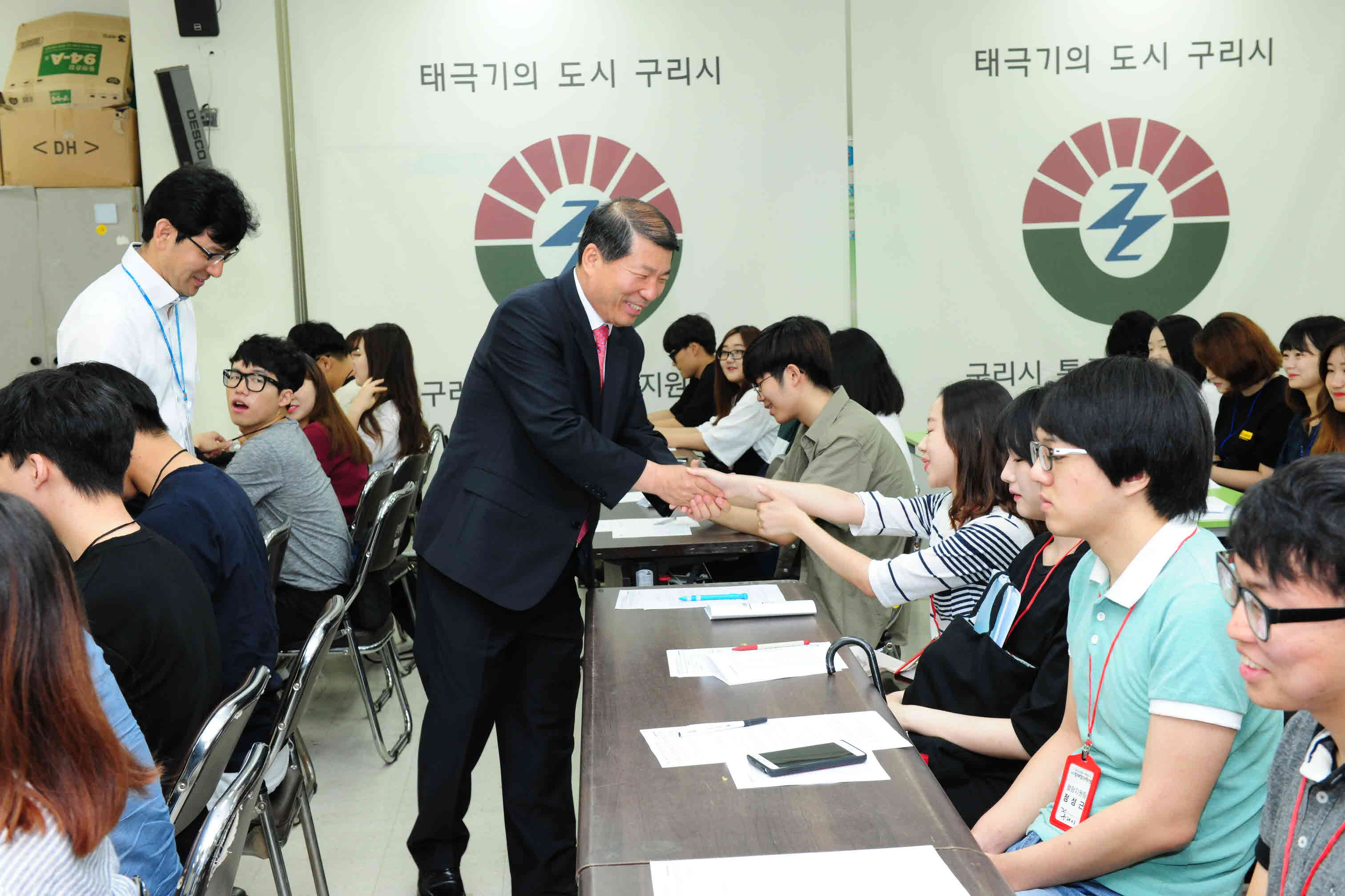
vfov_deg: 28.1
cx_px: 672
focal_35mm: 48
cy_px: 448
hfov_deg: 41.1
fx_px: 1793
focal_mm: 48
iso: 1250
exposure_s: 1/60
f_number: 7.1
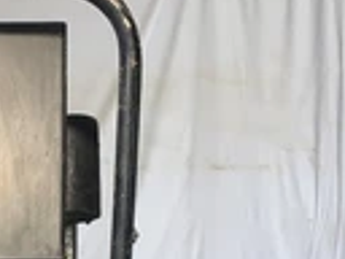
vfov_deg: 16.7
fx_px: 807
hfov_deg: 22.5
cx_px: -54
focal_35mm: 81
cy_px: 375
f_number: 1.8
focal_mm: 4.25
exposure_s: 1/120
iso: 40
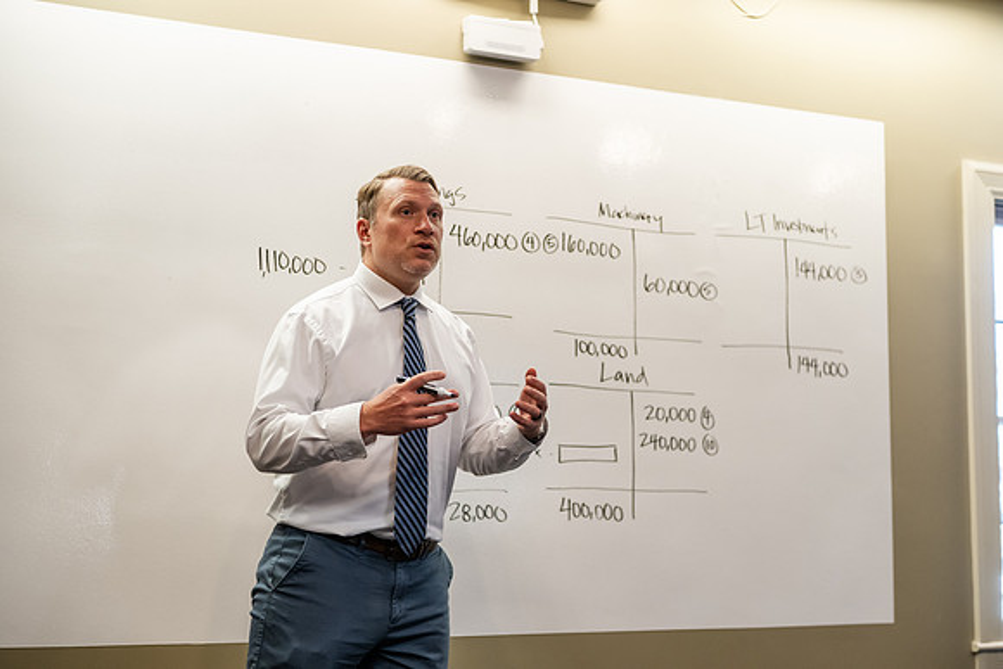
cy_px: 334
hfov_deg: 32.4
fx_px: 1728
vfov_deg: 21.9
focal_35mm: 62
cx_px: 502
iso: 1600
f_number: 3.2
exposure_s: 1/200
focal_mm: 62
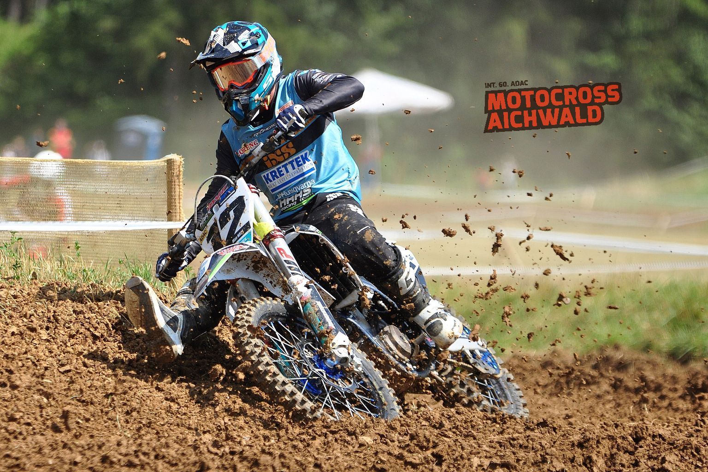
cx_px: 354
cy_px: 236
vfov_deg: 5.2
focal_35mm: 262
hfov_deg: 7.8
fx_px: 5162
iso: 280
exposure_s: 1/4000
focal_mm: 175
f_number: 2.8
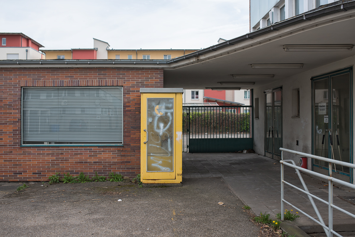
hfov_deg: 54.4
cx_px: 178
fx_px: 345
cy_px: 118
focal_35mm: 35
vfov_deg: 37.9
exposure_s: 1/640
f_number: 4
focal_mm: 35
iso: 100
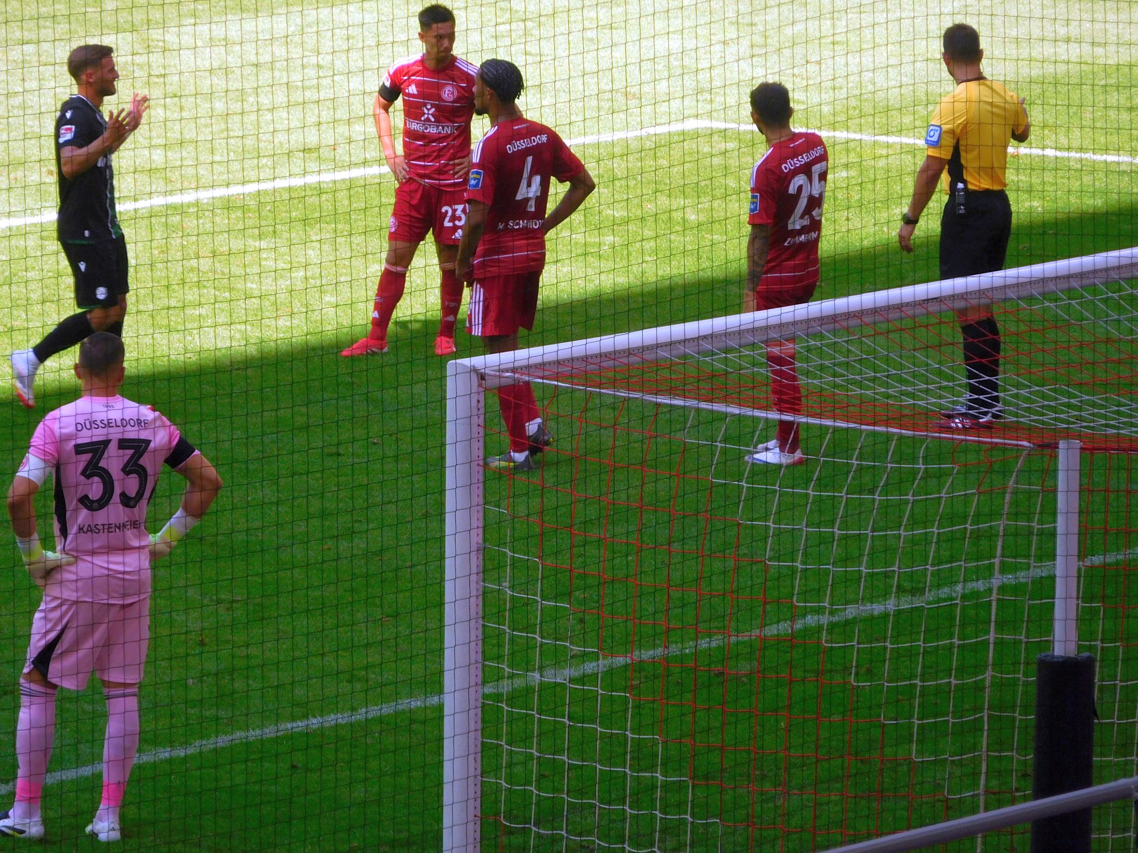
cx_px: 569
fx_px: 11506
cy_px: 426
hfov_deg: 5.7
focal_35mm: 350
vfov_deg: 4.2
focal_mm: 62.4
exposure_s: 1/250
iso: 220
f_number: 6
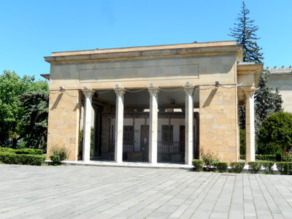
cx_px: 146
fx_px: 346
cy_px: 110
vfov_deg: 35.1
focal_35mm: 41
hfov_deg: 45.8
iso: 125
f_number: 8.4
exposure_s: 1/500
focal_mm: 7.3
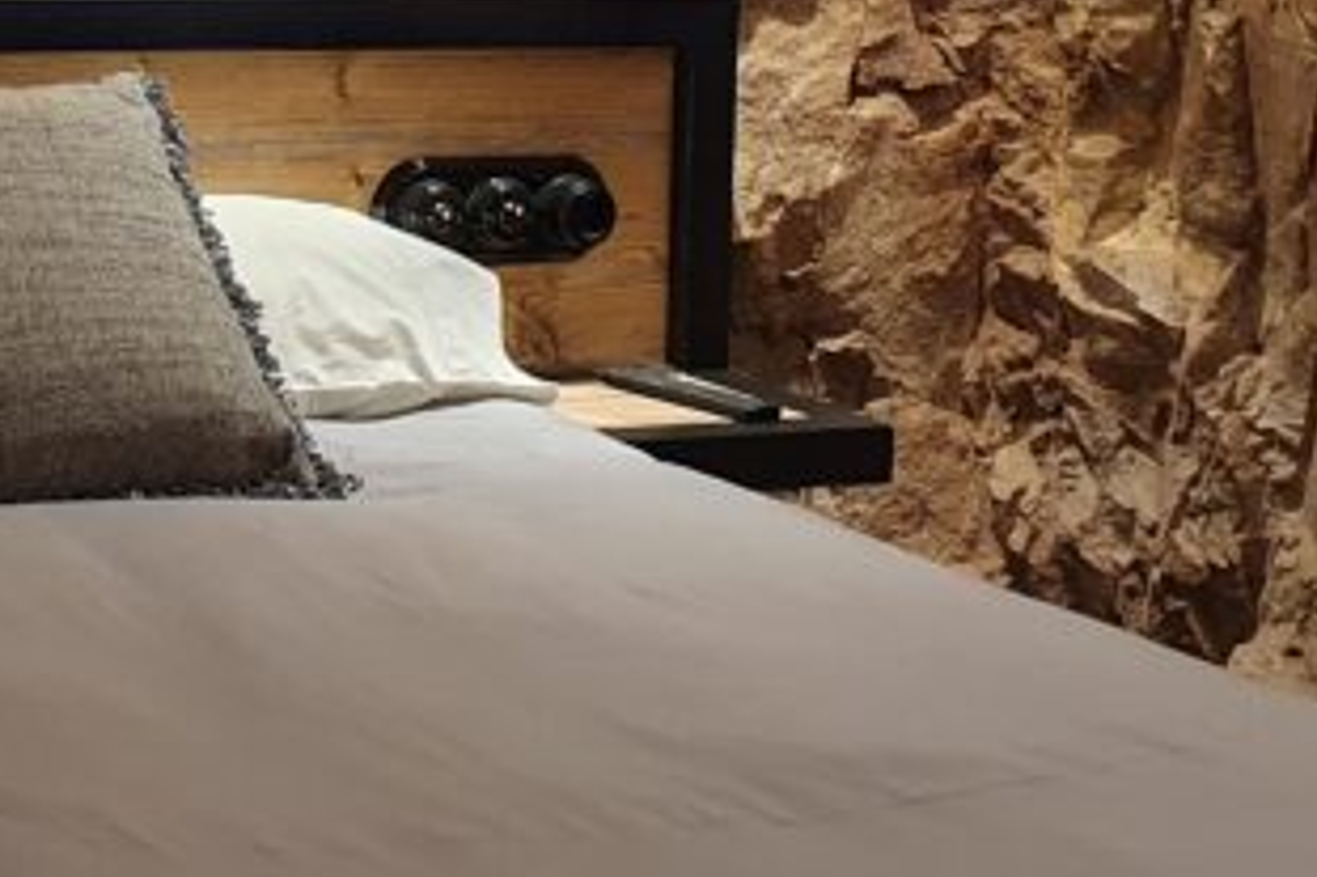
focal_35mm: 89
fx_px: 3254
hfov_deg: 22.4
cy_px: -72
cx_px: 186
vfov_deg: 15.0
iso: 200
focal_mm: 4.32
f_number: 2.4
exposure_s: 1/50
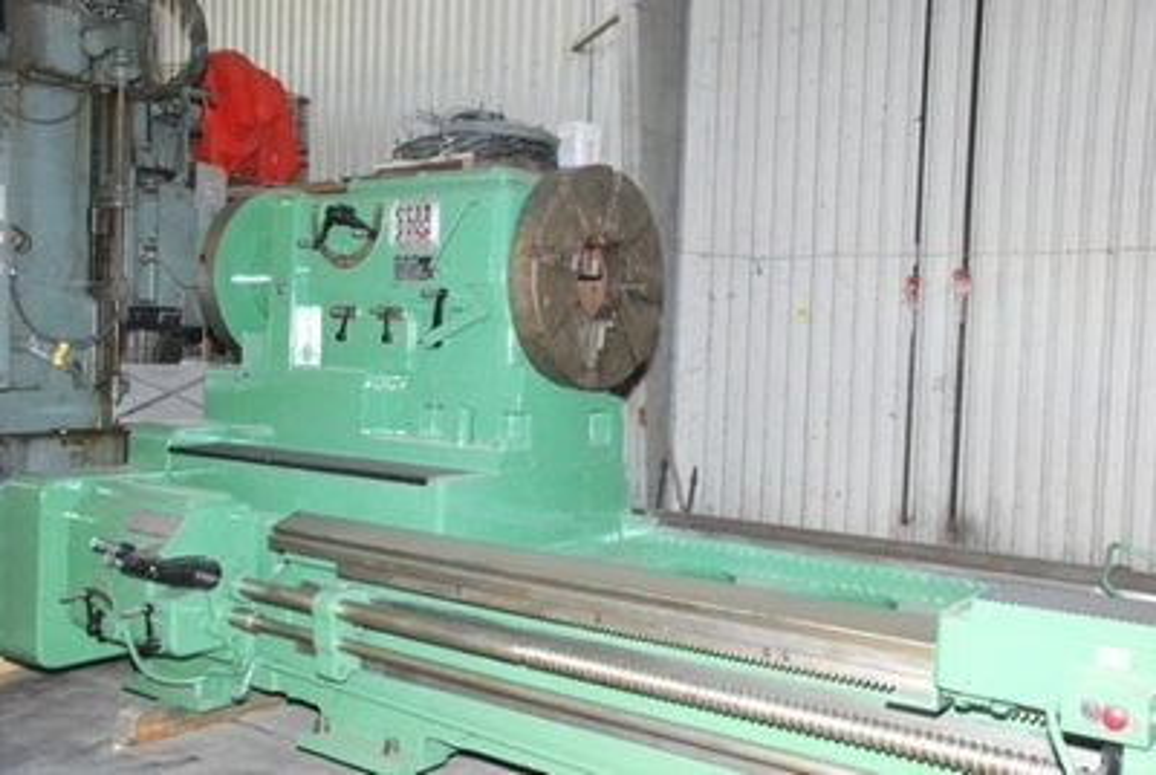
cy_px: 388
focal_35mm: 36
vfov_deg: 37.0
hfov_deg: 53.1
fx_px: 1158
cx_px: 578
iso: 1600
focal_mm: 24
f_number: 5.6
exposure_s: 1/60
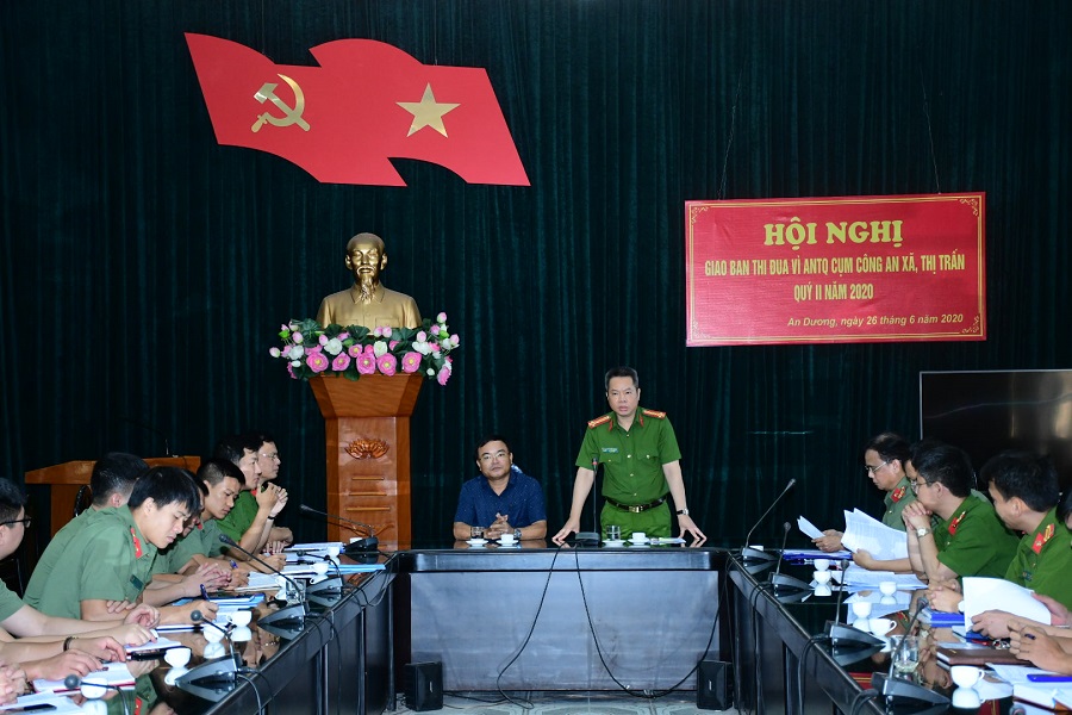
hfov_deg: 33.4
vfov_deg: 22.6
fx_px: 1787
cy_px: 358
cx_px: 536
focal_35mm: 60
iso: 1600
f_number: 4.5
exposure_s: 1/200
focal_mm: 40
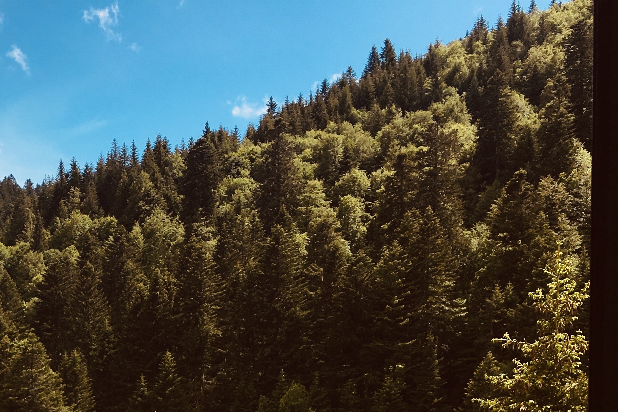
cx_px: 45
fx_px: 1150
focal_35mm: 67
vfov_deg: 19.1
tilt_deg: -3.1
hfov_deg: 28.7
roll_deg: +1.2
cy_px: 507
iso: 25
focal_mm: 4.15
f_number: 2.2
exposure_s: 1/1508
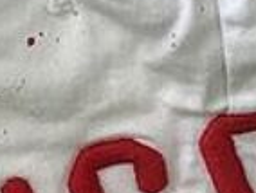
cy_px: 21
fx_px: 2156
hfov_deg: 6.4
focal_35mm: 291
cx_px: -379
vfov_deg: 5.1
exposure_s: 1/120
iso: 32
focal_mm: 3.3
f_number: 2.4
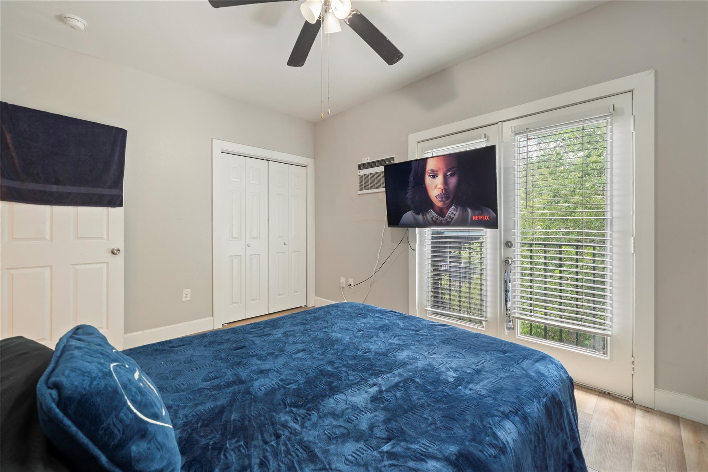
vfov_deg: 81.2
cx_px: 354
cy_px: 236
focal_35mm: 14
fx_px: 275
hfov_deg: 104.3
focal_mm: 14
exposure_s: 2.5
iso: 200
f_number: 9
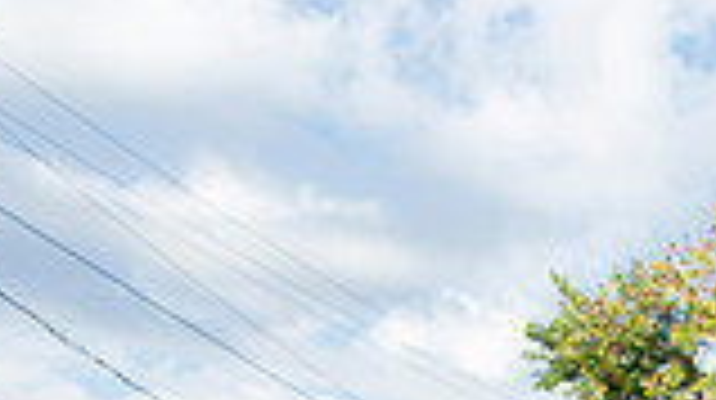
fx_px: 1745
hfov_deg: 20.4
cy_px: 856
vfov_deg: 11.5
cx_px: 1022
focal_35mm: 92
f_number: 4.5
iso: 250
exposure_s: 1/800
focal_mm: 24
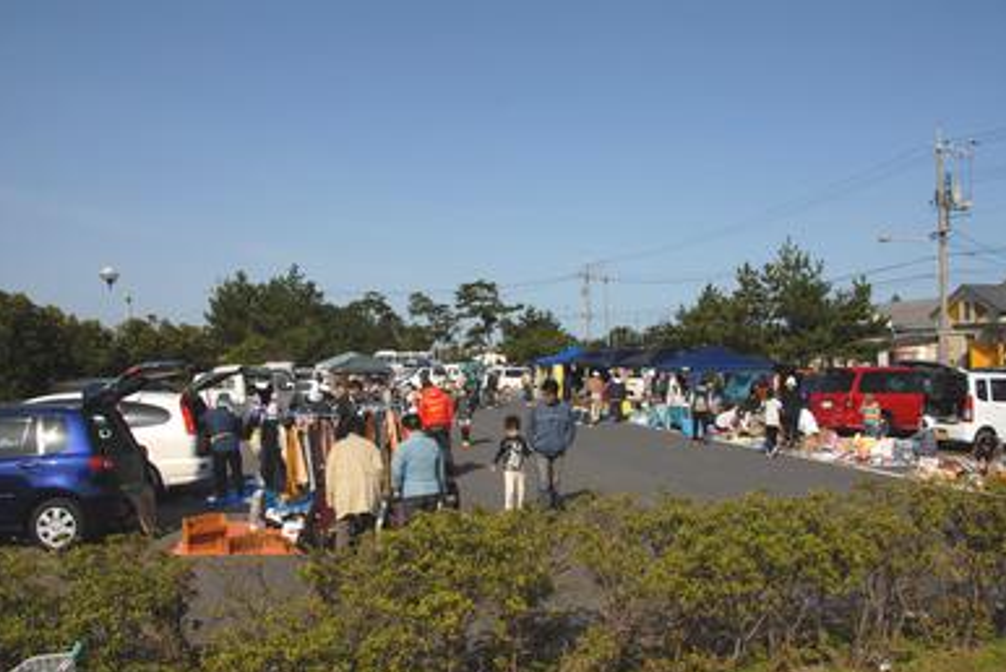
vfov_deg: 46.5
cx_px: 495
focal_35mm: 28
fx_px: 783
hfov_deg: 65.4
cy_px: 341
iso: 100
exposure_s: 1/400
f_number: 8
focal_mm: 18
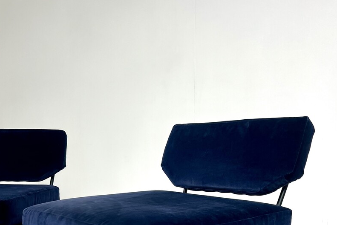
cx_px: 179
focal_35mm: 41
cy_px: 225
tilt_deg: -10.6
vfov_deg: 30.4
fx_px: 384
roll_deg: -0.5
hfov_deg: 47.4
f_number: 1.5
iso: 100
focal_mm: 5.7
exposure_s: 1/121
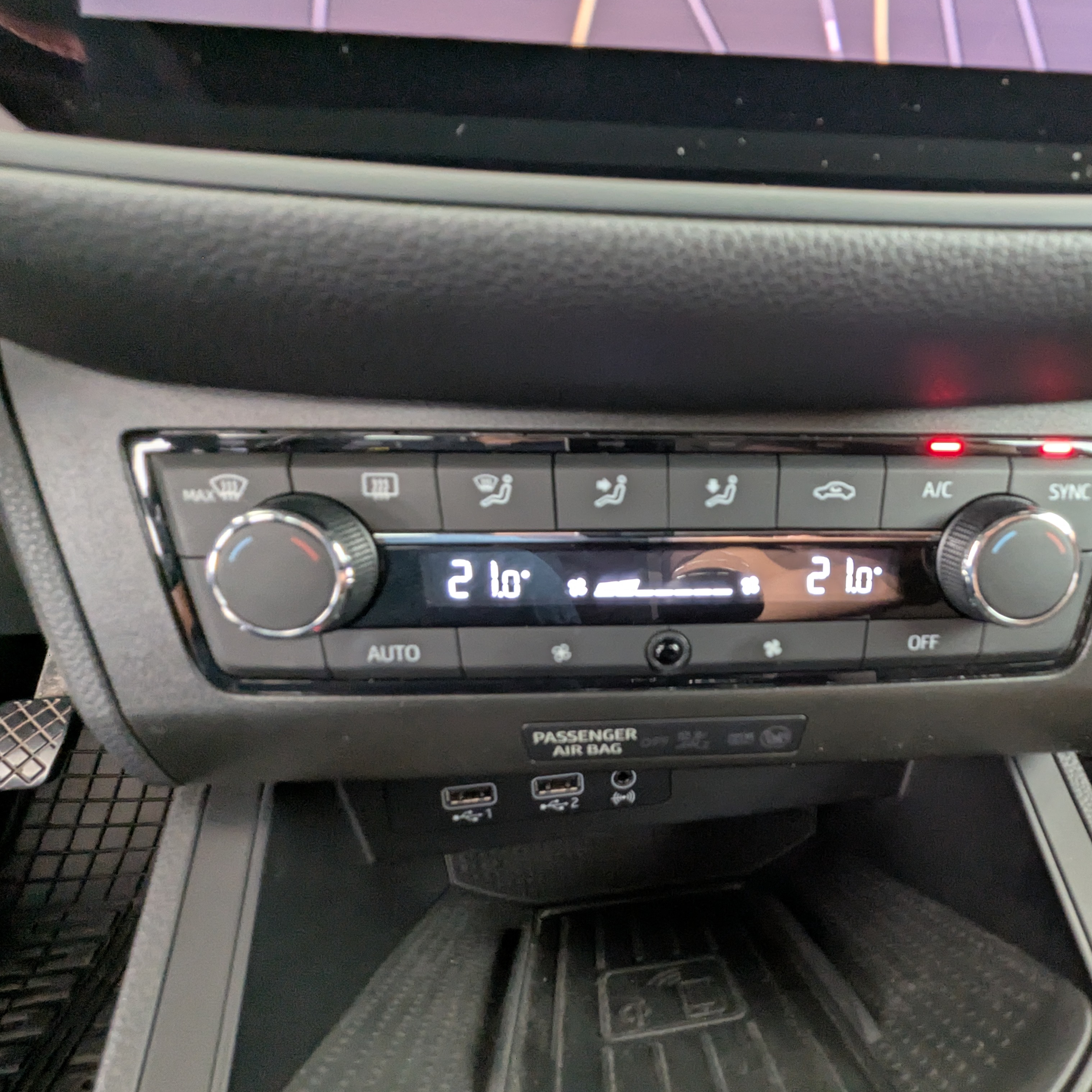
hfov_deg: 75.7
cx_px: 710
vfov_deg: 77.7
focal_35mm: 19
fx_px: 678
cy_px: 549
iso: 292
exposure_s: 1/23.5
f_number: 2.2
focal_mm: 2.35
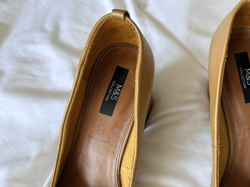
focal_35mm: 34
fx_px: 246
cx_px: 167
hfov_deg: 52.9
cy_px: 107
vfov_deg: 41.7
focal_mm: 6.76
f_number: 1.78
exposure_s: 1/87
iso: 200
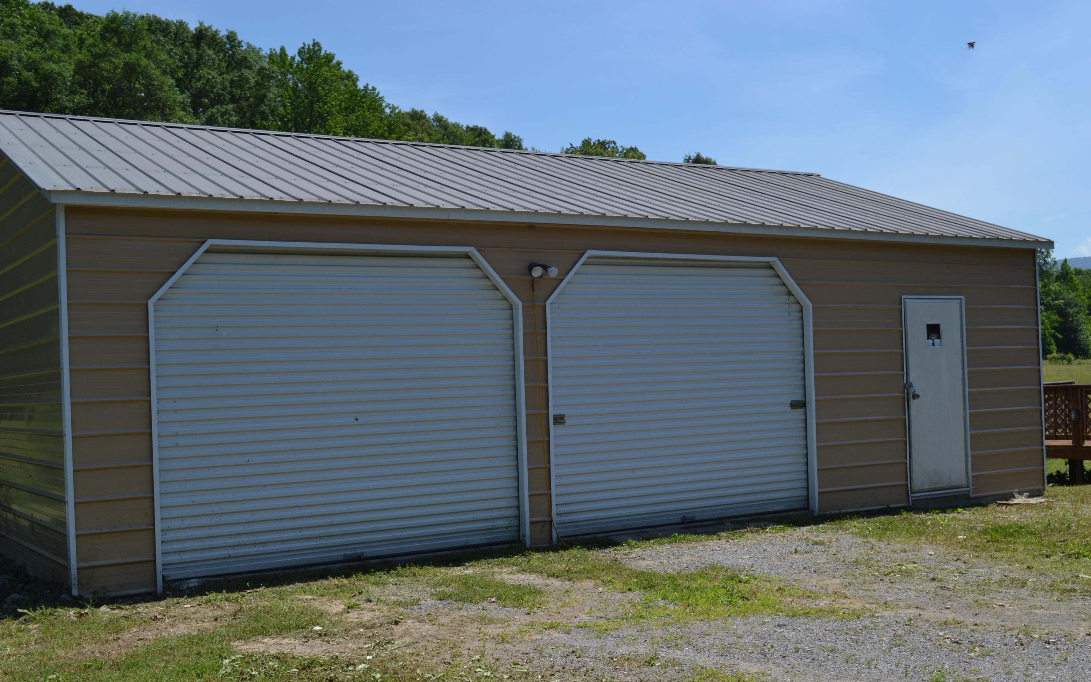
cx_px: 543
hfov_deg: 49.3
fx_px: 1189
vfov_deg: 32.0
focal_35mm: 40
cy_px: 364
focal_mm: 26
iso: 100
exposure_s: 1/250
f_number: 8
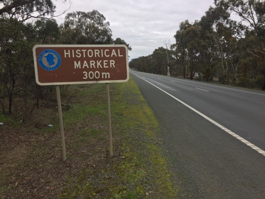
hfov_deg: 61.7
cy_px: 100
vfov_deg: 48.2
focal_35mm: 29
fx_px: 222
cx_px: 132
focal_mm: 4.15
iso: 32
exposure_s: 1/388
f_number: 2.2
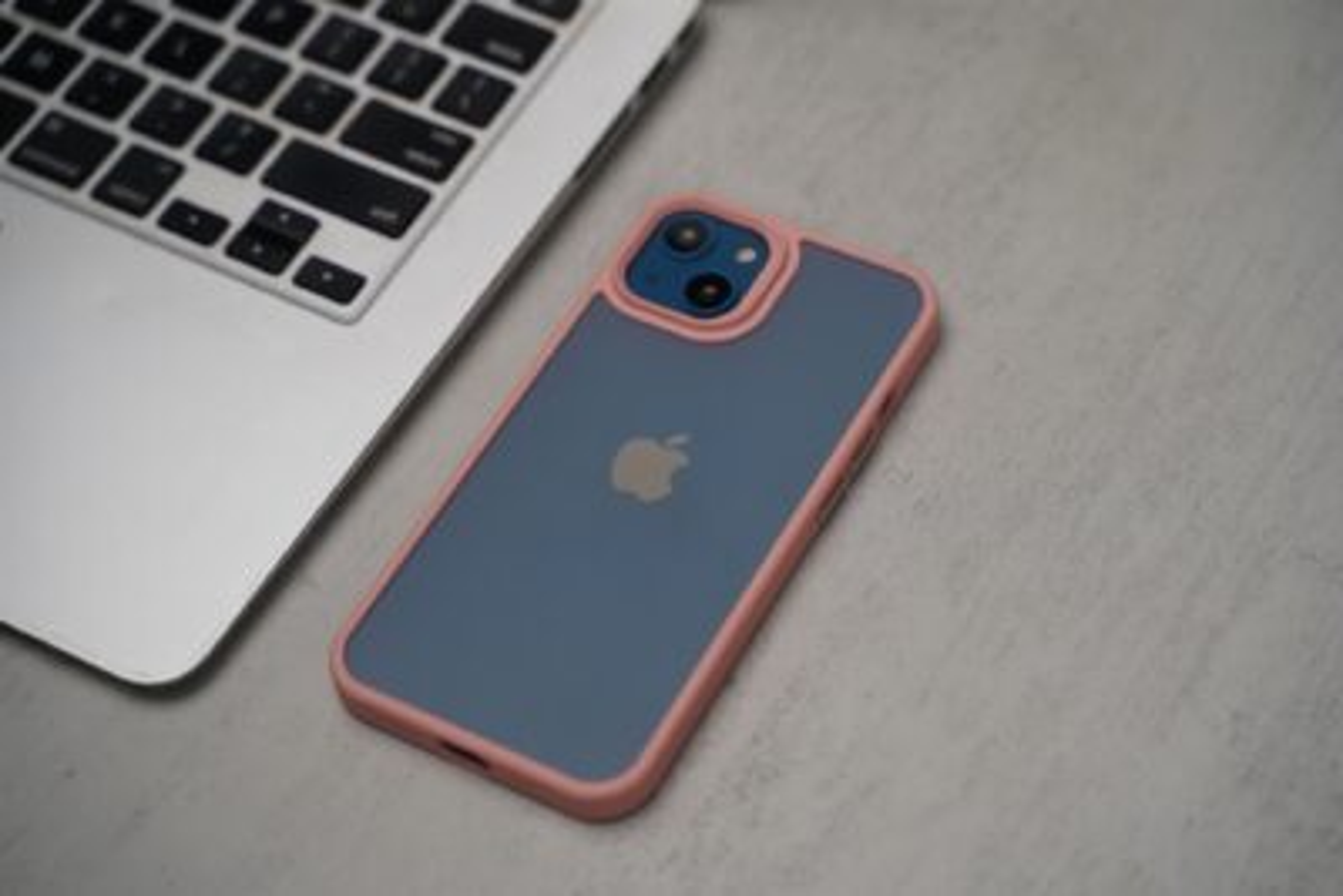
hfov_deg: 27.0
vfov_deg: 18.2
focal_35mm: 75
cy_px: 448
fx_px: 2799
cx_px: 672
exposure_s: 1/200
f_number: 4
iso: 500
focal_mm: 75
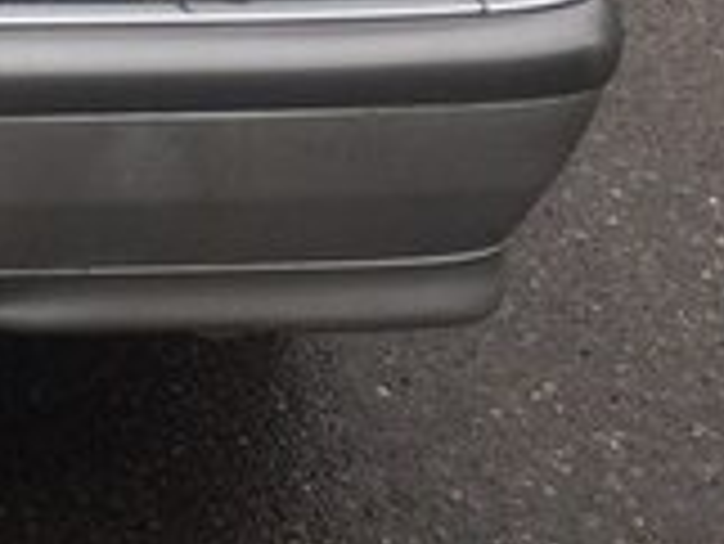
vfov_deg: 11.9
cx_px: -405
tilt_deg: -15.8
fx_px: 2491
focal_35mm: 119
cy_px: -272
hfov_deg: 15.1
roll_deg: +0.8
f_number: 2.2
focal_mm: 4.15
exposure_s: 1/342
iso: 32
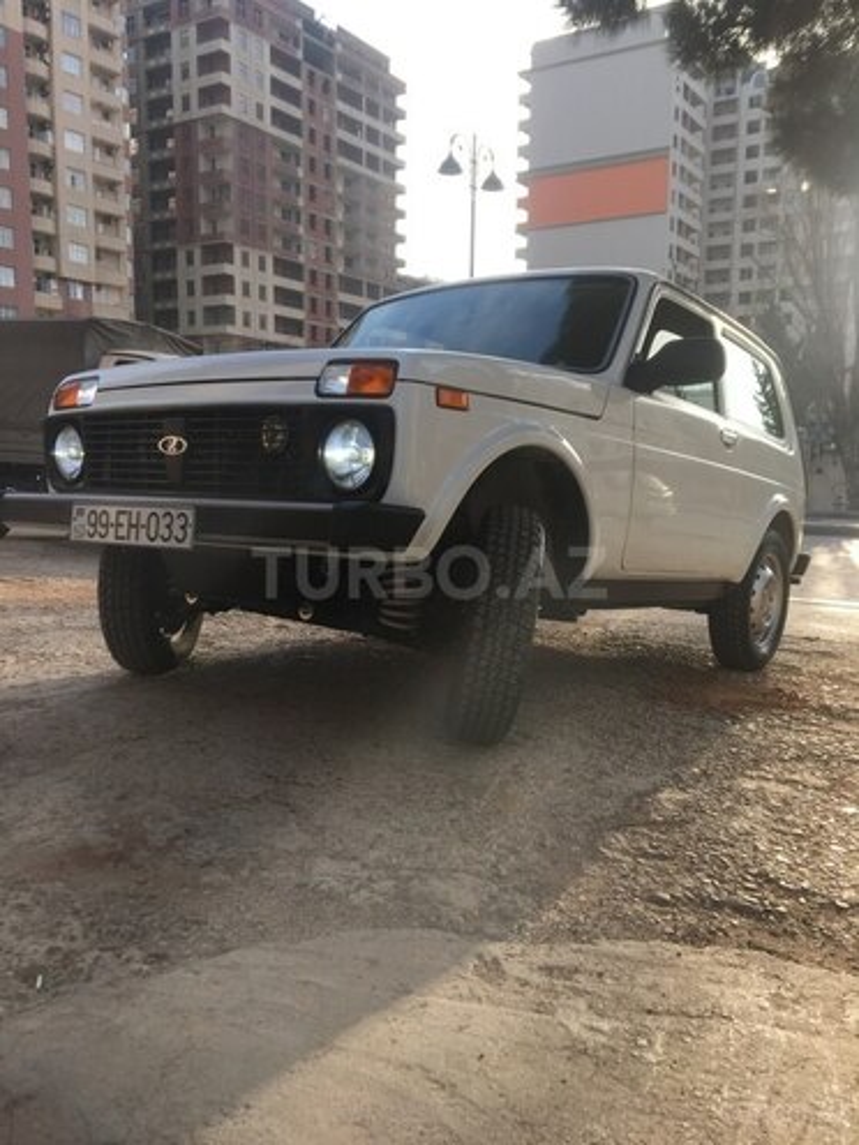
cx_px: 430
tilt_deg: -7.6
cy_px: 572
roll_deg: +0.0
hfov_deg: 48.2
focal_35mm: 29
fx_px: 960
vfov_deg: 61.7
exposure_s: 1/541
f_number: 2.2
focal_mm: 4.15
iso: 25
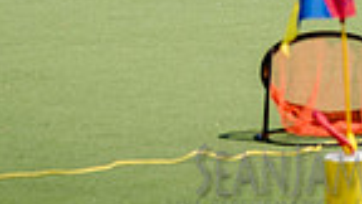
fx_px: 4118
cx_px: 363
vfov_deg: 2.8
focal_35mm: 429
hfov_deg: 5.0
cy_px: -297
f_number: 4
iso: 100
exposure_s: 1/800
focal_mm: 92
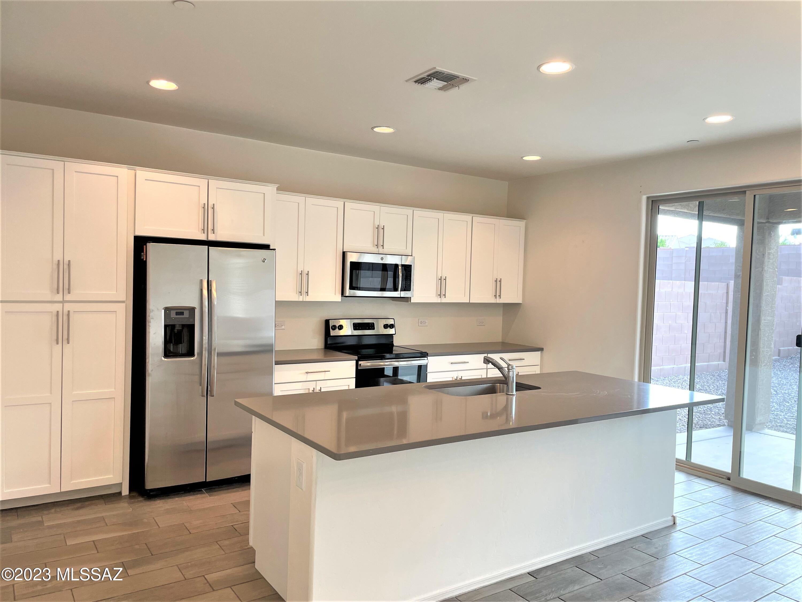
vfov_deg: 53.1
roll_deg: -1.7
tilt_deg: -1.9
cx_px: 401
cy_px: 301
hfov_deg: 67.3
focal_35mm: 26
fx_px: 602
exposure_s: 1/120
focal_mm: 4.2
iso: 64
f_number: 1.6
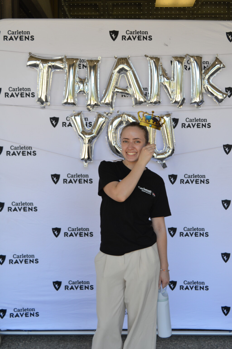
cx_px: 116
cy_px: 174
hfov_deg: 30.8
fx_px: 421
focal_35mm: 44
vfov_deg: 45.0
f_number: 5.6
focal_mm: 29
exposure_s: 1/125
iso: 180
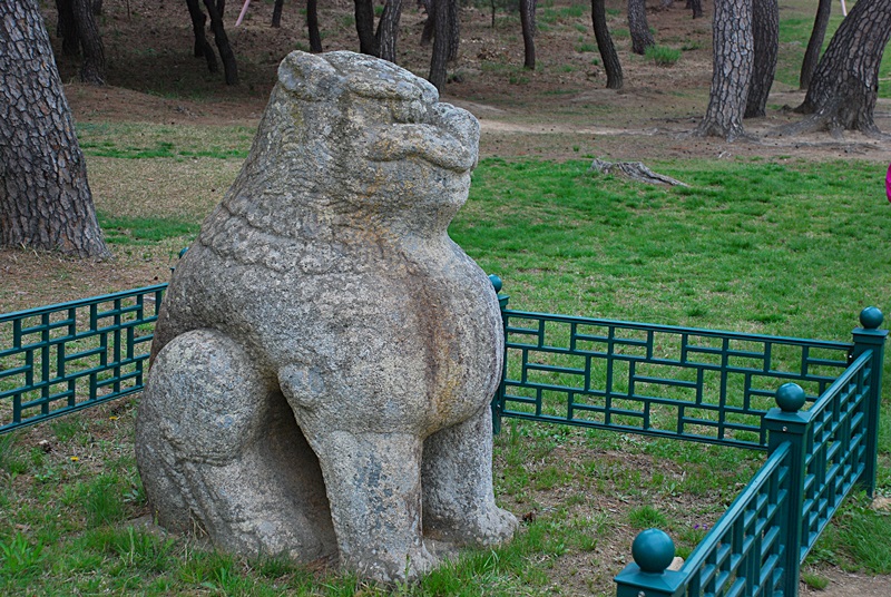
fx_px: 1487
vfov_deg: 22.7
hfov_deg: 33.4
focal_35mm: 60
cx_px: 446
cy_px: 298
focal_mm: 40
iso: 400
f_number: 6.3
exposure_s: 1/80
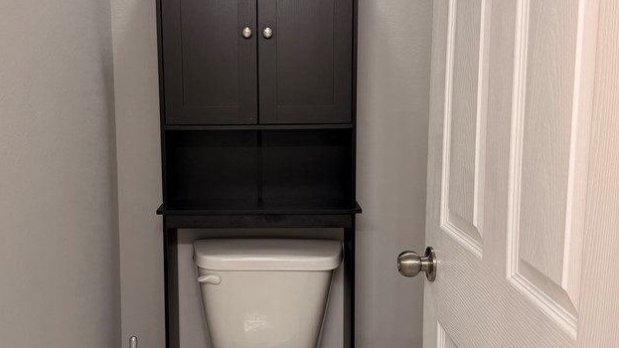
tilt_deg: -8.4
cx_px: 268
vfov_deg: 27.7
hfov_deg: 47.2
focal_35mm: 43
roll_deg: +0.2
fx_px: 706
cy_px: 173
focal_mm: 6.76
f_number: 1.78
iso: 160
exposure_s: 1/120
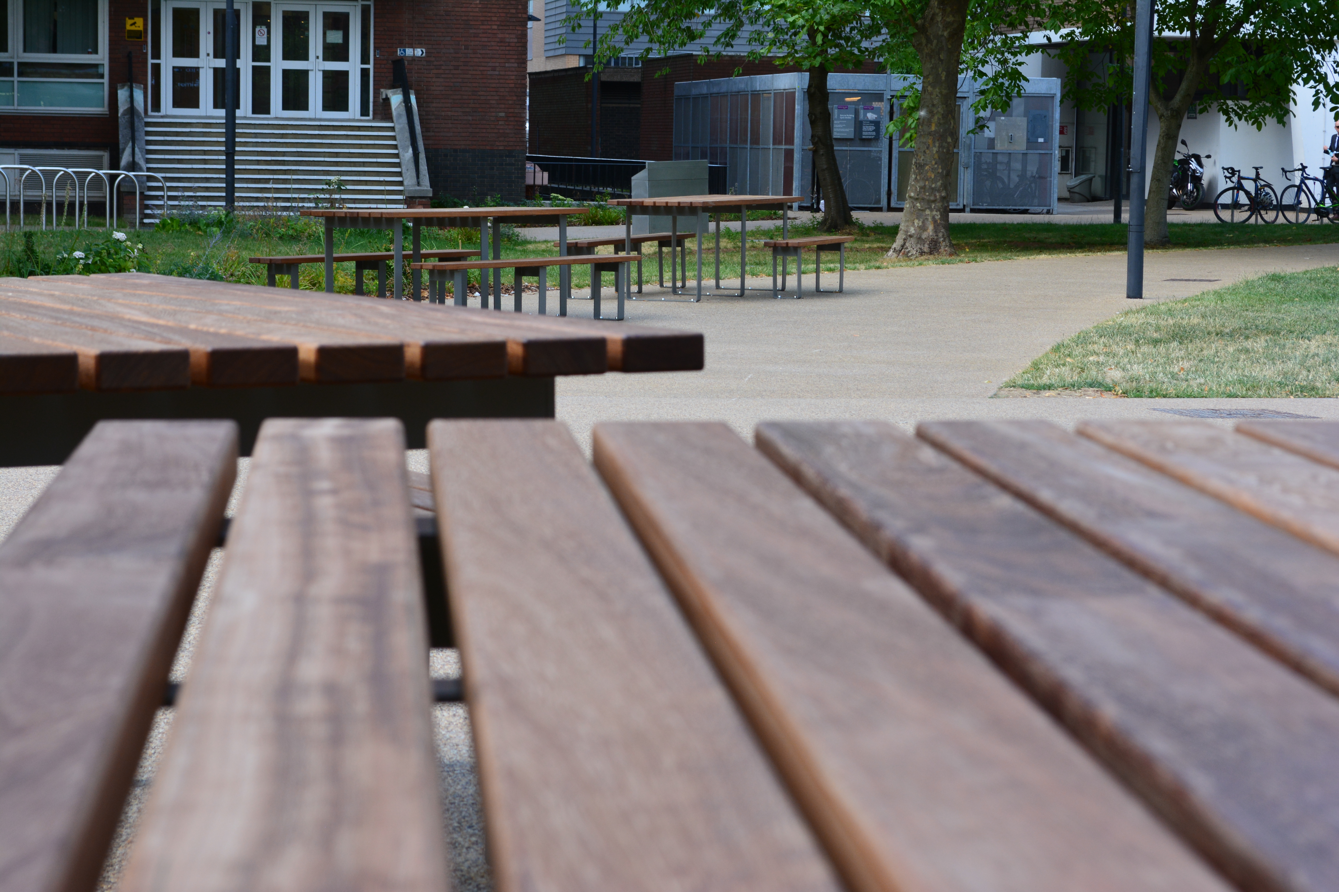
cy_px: 446
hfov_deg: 24.6
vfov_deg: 16.6
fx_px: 3068
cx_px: 670
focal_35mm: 82
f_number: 9
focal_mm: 55
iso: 400
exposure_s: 1/160
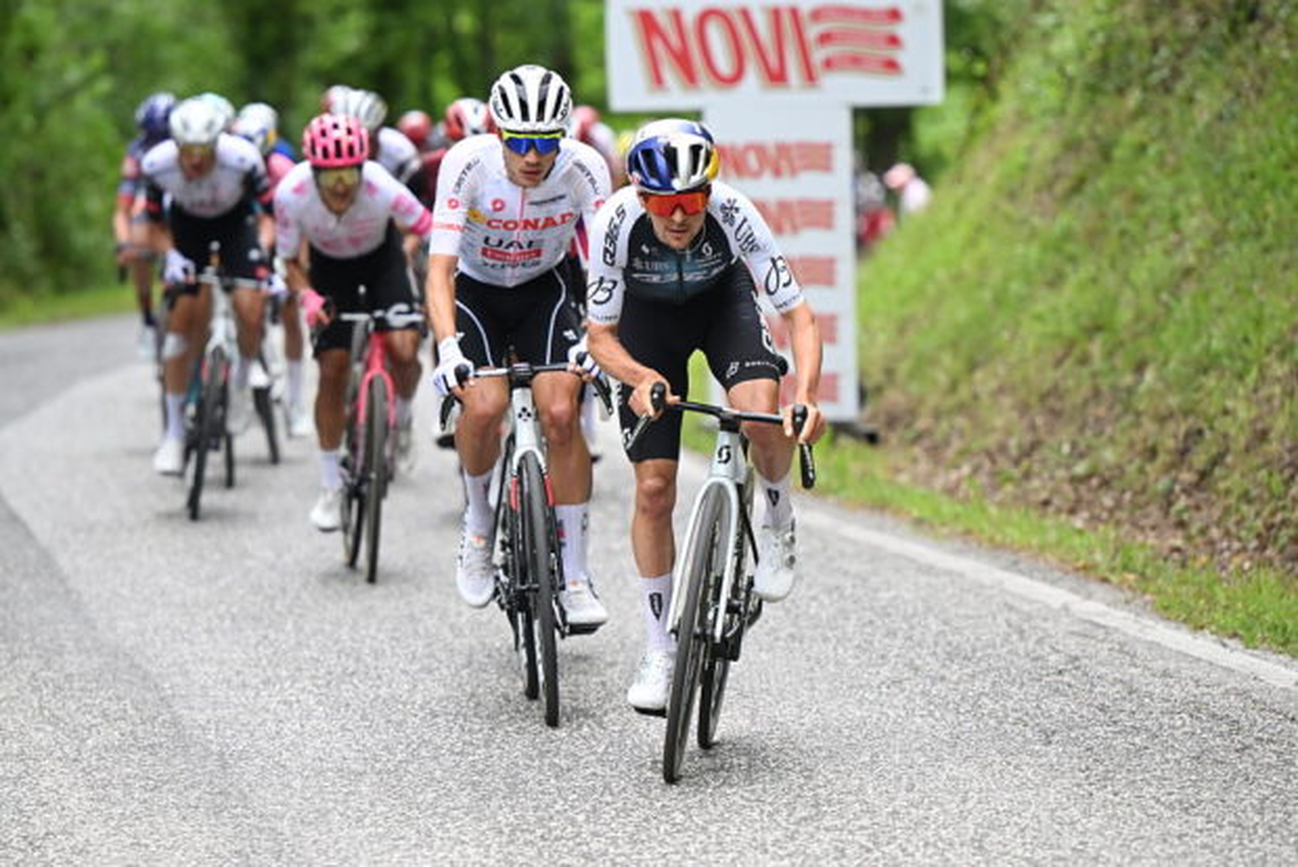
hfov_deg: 9.1
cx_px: 649
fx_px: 8116
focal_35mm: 225
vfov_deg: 6.1
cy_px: 434
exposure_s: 1/1250
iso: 1000
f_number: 2.8
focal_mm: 150
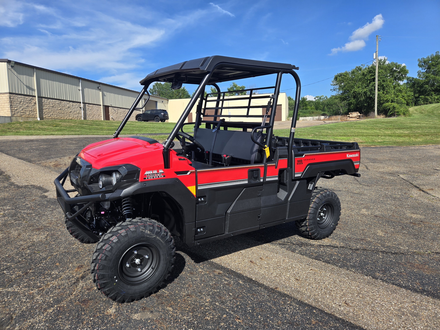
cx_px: 220
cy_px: 165
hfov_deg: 73.9
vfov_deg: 58.9
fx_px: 292
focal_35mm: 23
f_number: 1.8
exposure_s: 1/2921
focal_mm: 5.4
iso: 40
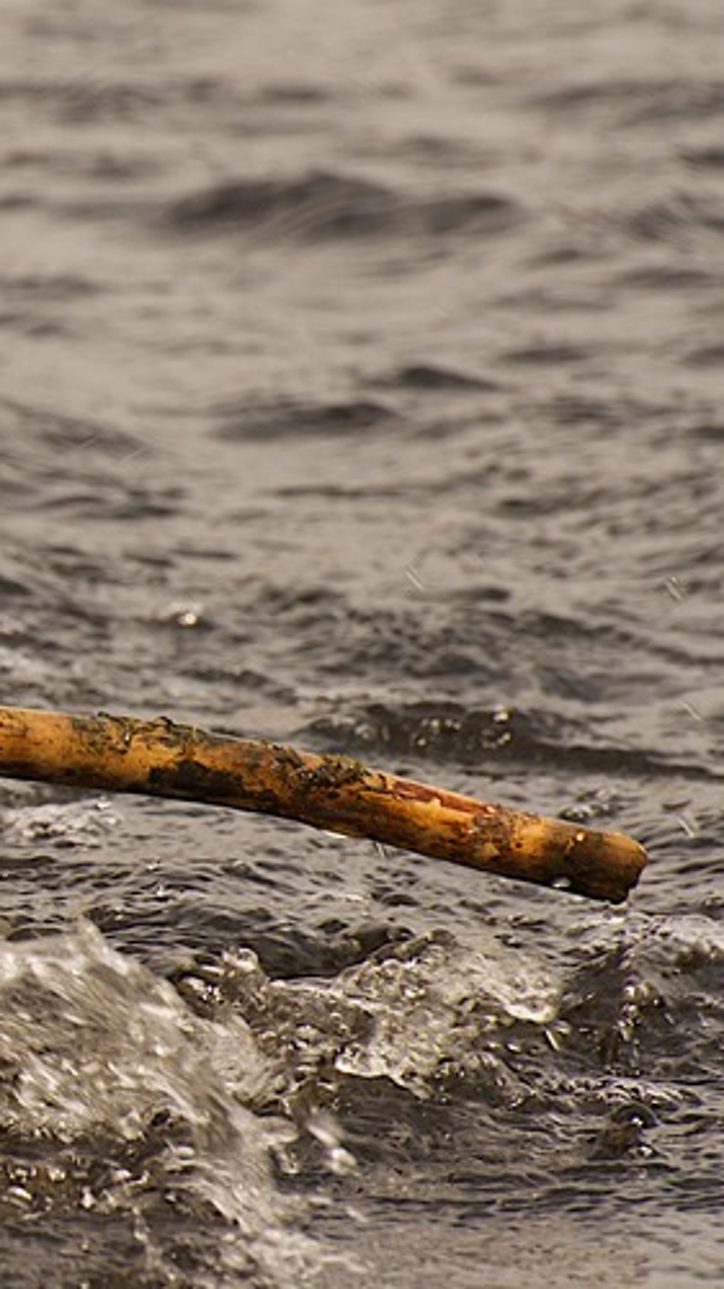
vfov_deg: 3.0
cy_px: 571
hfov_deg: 1.7
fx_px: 24692
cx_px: -536
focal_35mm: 723
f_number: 10
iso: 320
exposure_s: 1/350
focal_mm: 230
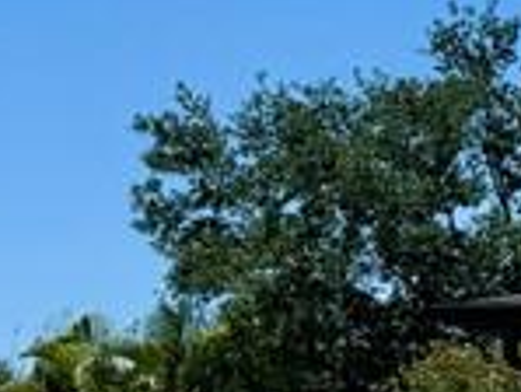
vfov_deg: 9.0
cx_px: 1689
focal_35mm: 165
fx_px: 2485
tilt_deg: +7.9
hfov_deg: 9.0
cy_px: 273
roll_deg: +0.5
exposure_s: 1/6410
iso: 80
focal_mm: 6.76
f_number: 1.78
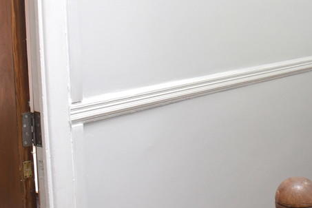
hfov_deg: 32.0
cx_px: 248
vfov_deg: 22.0
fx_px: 529
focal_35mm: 61
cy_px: 48
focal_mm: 18
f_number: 4.5
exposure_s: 1/80
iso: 400
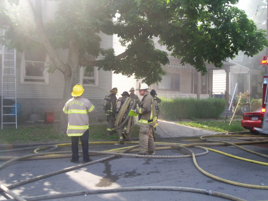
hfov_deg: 51.4
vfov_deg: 39.7
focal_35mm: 36
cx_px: 134
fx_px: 279
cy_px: 100
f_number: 4.5
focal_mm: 5.9
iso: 100
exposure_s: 1/87.9
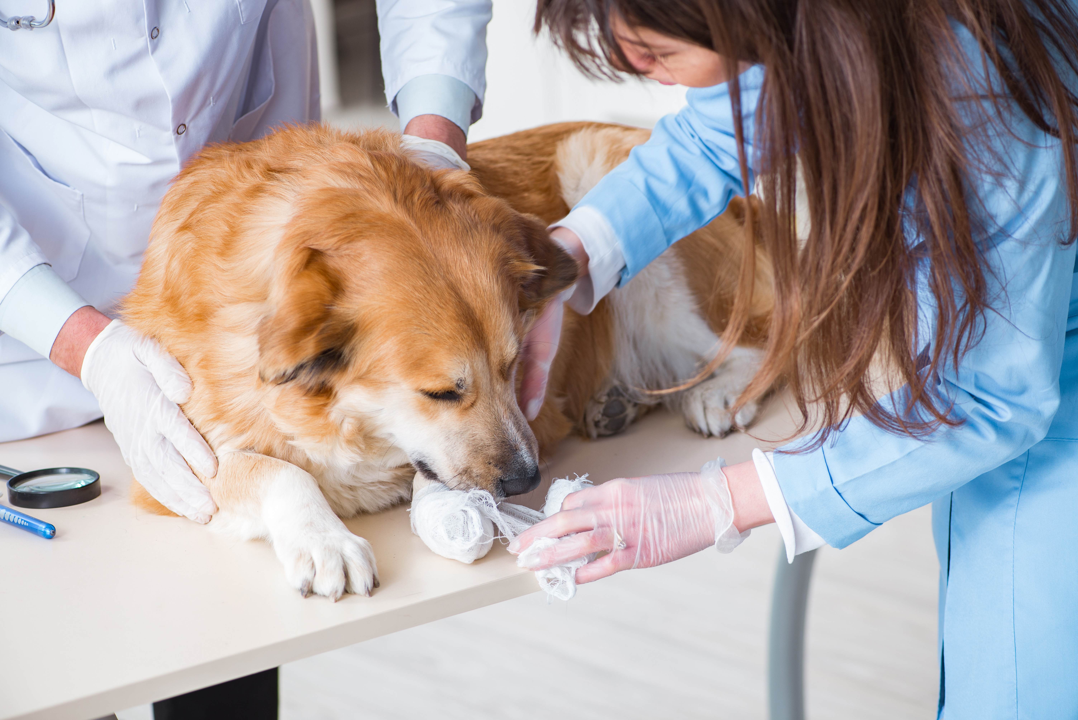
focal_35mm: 105
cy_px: 360
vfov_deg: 13.1
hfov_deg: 19.4
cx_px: 539
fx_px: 3145
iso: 125
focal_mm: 105
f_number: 5
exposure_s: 1/100
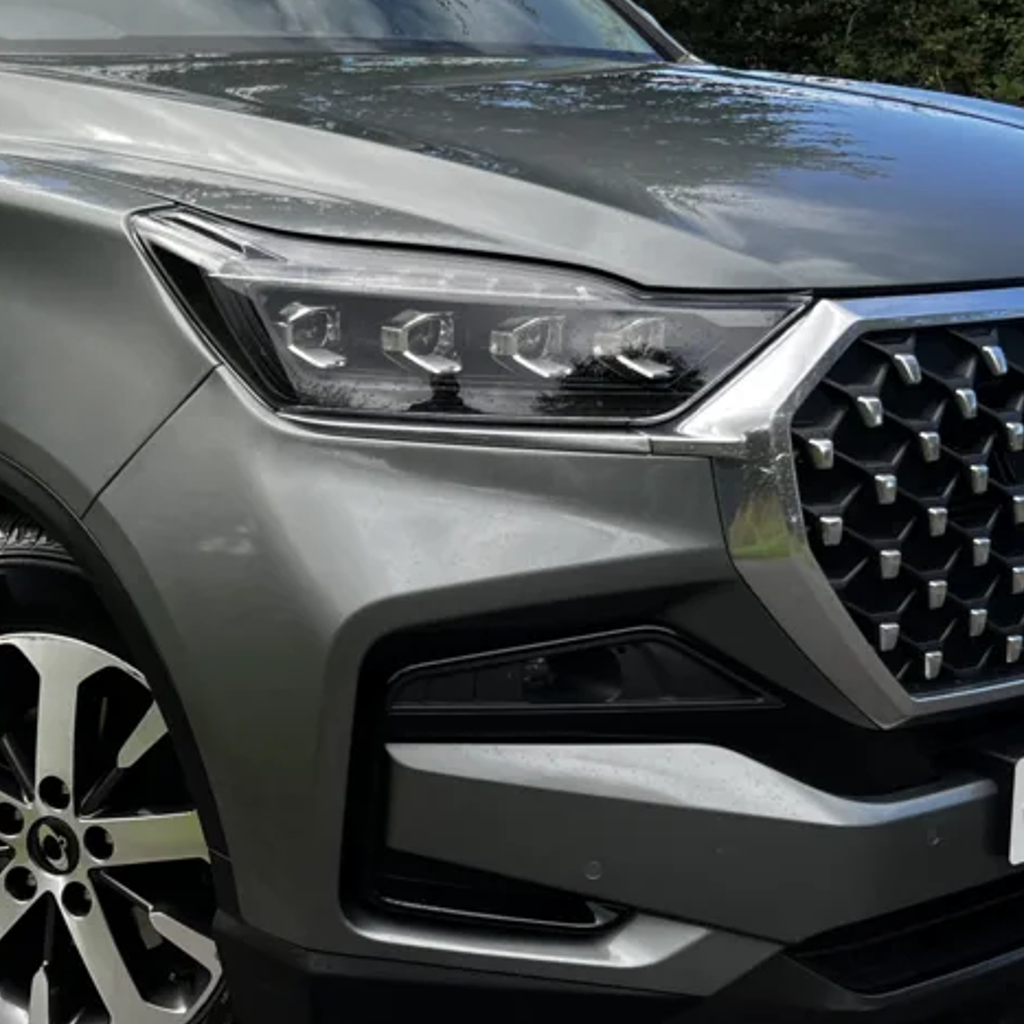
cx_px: 340
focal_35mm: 59
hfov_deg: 28.9
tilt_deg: -9.6
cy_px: 500
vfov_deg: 29.1
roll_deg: +1.6
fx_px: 1975
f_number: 1.5
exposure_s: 1/733
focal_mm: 5.7
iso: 50
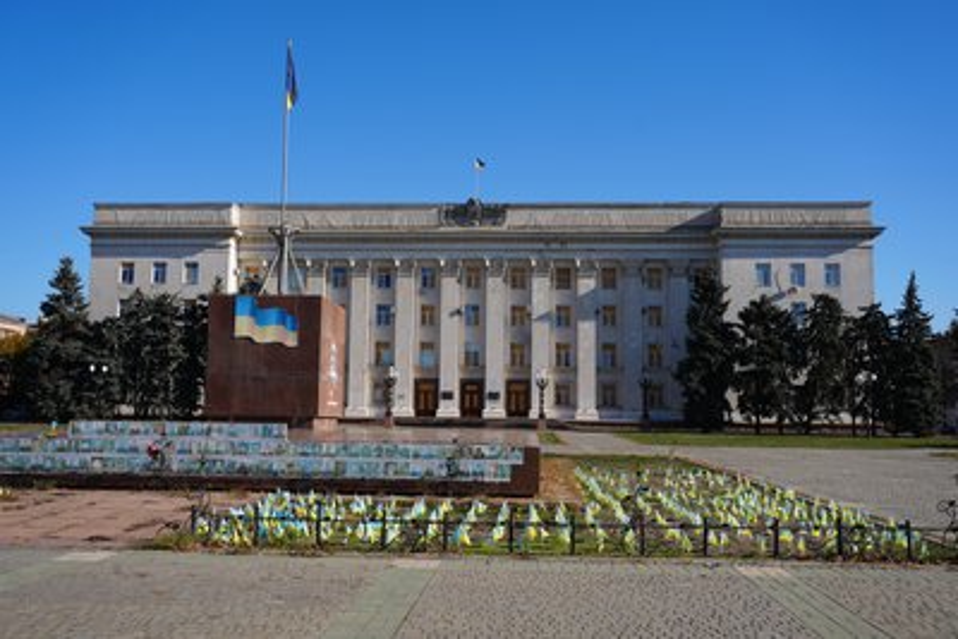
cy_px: 320
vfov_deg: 41.1
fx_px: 852
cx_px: 479
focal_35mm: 32
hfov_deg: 58.7
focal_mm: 32
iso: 80
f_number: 5
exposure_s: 1/320
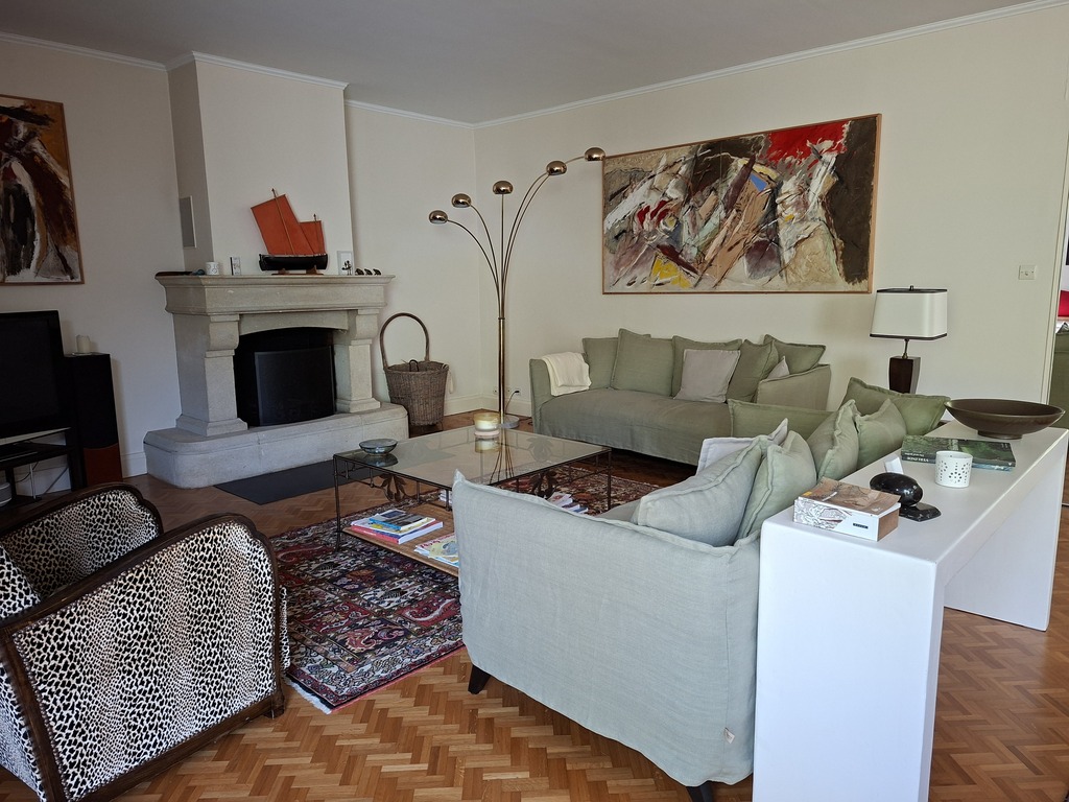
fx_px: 710
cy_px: 401
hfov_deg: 73.9
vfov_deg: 58.9
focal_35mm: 23
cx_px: 534
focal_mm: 5.54
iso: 250
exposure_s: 1/50
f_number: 1.8
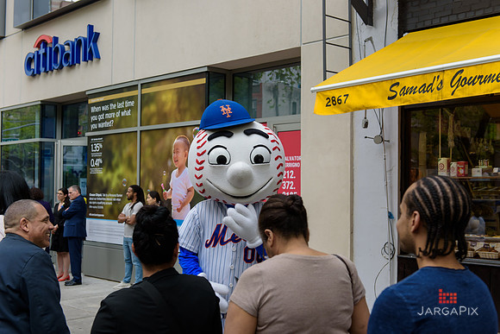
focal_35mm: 48
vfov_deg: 28.1
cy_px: 167
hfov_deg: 41.1
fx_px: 667
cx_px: 250
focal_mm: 48
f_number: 4
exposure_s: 1/250
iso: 200
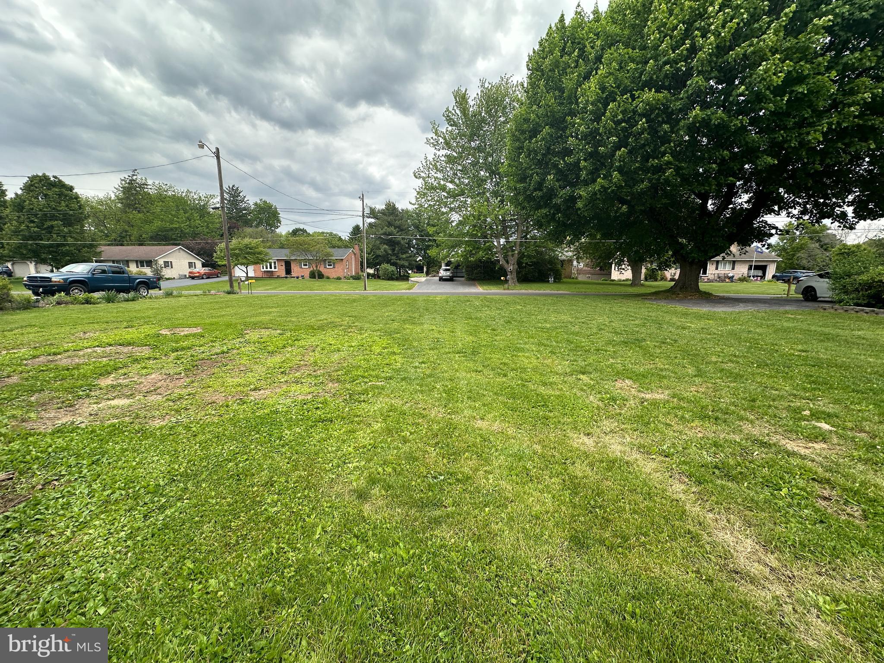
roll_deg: +0.0
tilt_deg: -8.6
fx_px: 358
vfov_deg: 85.7
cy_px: 332
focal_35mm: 14
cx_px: 442
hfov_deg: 102.1
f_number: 2.2
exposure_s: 1/445
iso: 40
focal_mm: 2.22
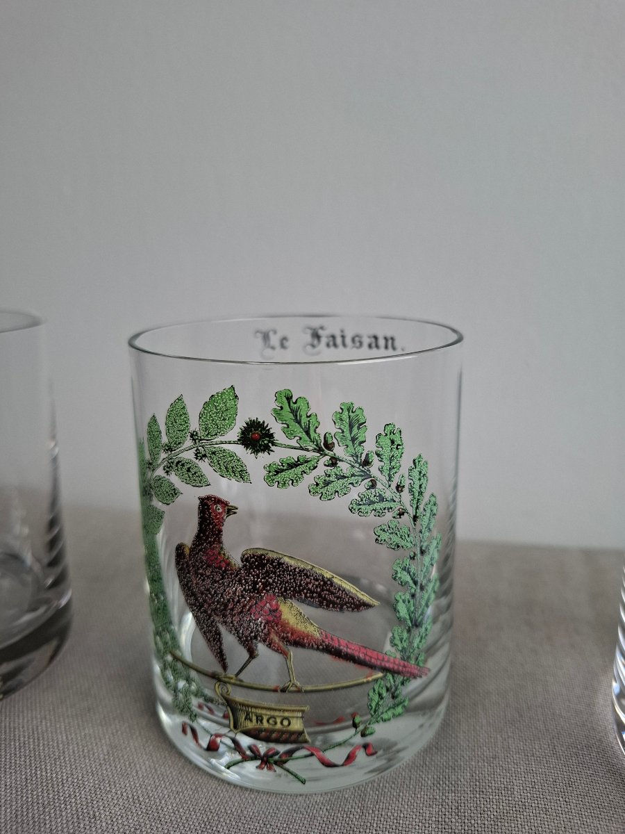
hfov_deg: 58.9
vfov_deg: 73.9
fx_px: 554
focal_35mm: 23
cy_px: 417
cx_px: 312
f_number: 1.8
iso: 50
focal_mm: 5.54
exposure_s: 1/124
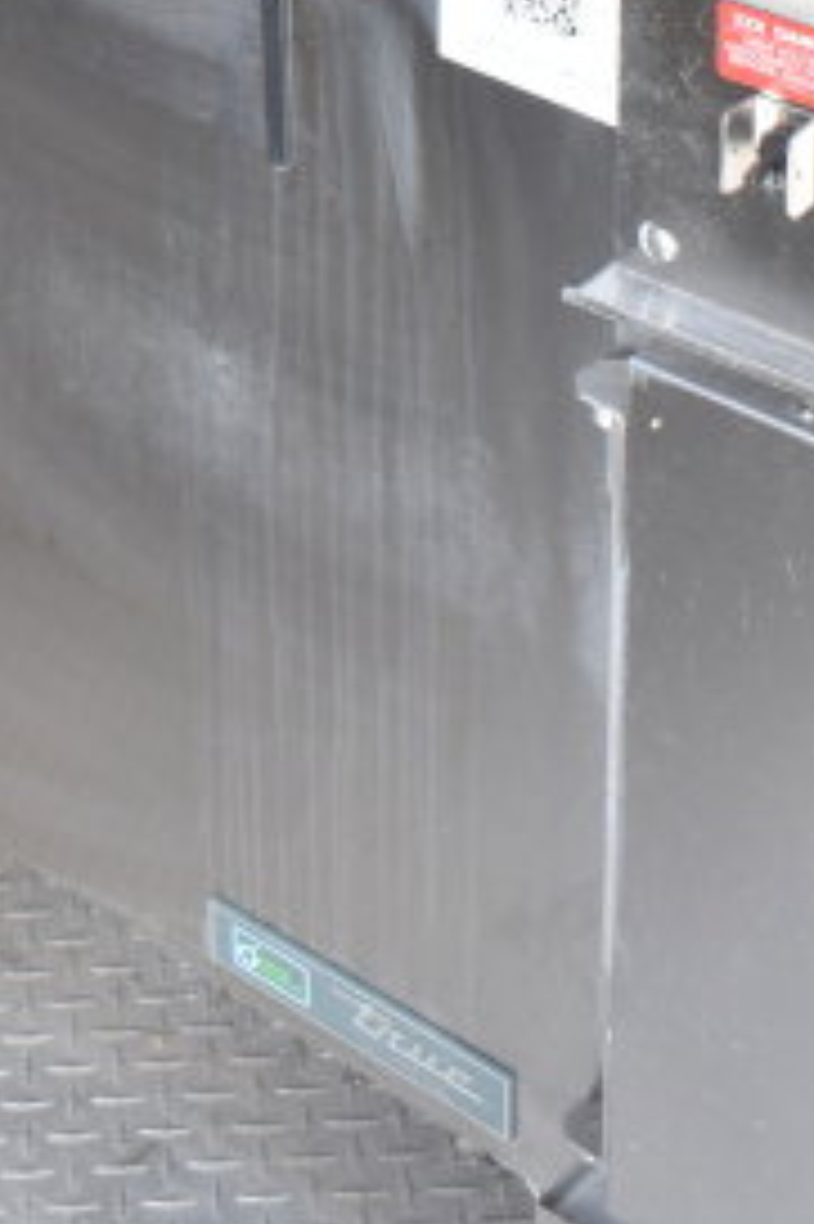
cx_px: -157
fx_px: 3430
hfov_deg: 13.2
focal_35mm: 101
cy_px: -457
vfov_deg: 18.5
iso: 320
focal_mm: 20
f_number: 3.5
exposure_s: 1/30
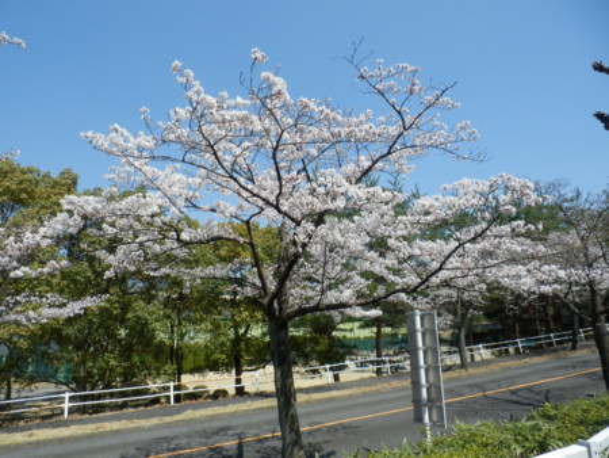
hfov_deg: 71.6
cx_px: 304
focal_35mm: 24
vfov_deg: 56.9
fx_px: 422
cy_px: 229
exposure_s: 1/160
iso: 80
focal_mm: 4.2
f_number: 7.9
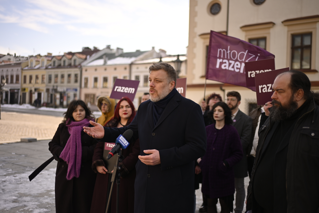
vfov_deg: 37.9
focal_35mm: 35
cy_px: 106
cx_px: 160
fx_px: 310
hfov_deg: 54.4
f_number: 1.4
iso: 100
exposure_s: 1/5000
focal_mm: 35
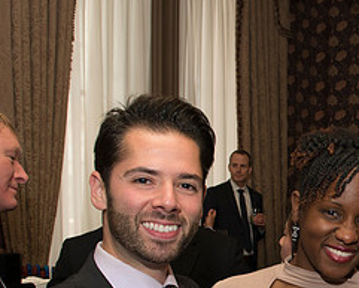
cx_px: 411
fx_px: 670
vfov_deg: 23.6
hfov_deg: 27.1
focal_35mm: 63
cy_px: 259
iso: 1000
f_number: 5.6
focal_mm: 24
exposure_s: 1/60
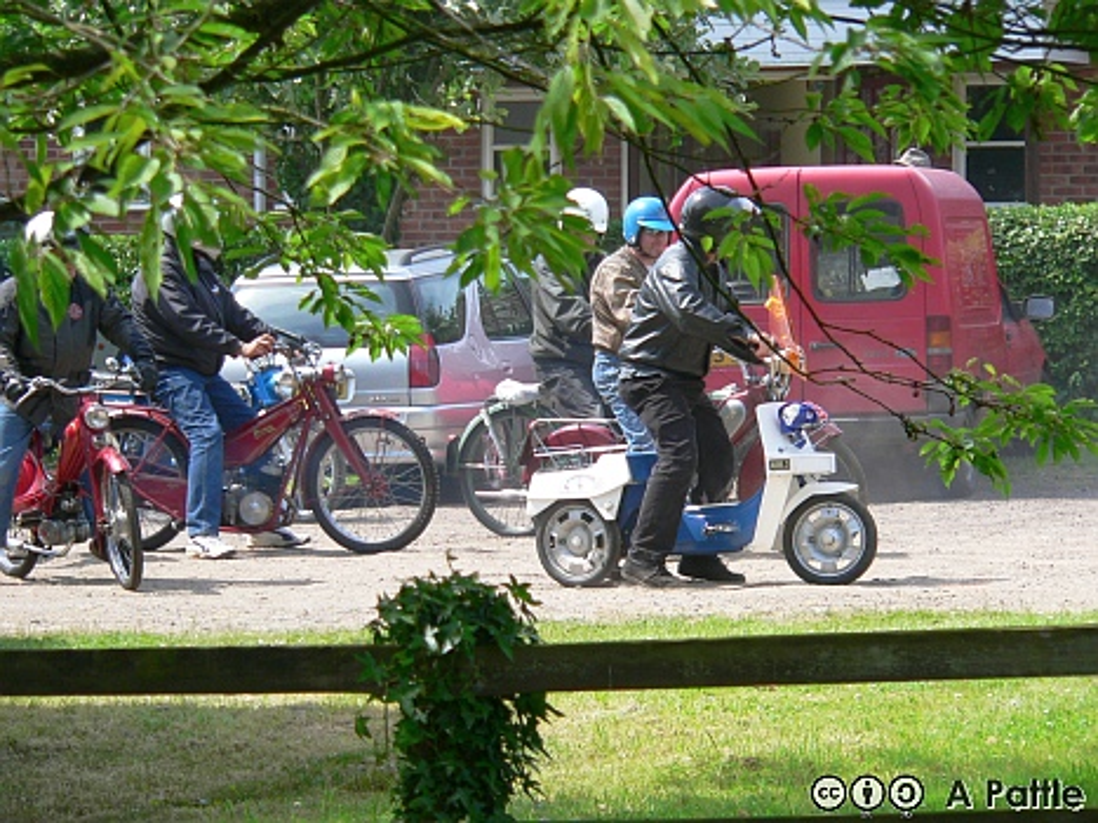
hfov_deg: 10.0
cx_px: 549
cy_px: 412
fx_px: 6247
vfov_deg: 7.5
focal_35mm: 197
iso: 100
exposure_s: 1/500
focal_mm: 32.8
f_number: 2.8
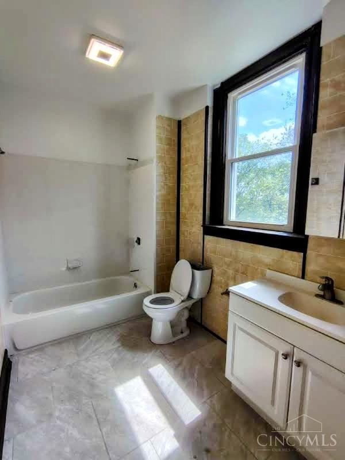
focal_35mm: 16
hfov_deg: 78.1
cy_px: 230
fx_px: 213
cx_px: 172
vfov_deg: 94.5
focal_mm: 2.13
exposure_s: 1/120
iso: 117
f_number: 2.2
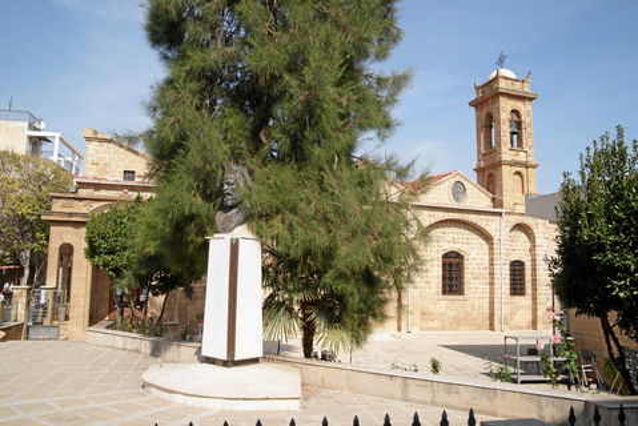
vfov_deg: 46.5
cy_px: 213
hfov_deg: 65.4
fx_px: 497
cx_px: 319
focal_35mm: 28
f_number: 9
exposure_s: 1/320
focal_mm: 28
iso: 200
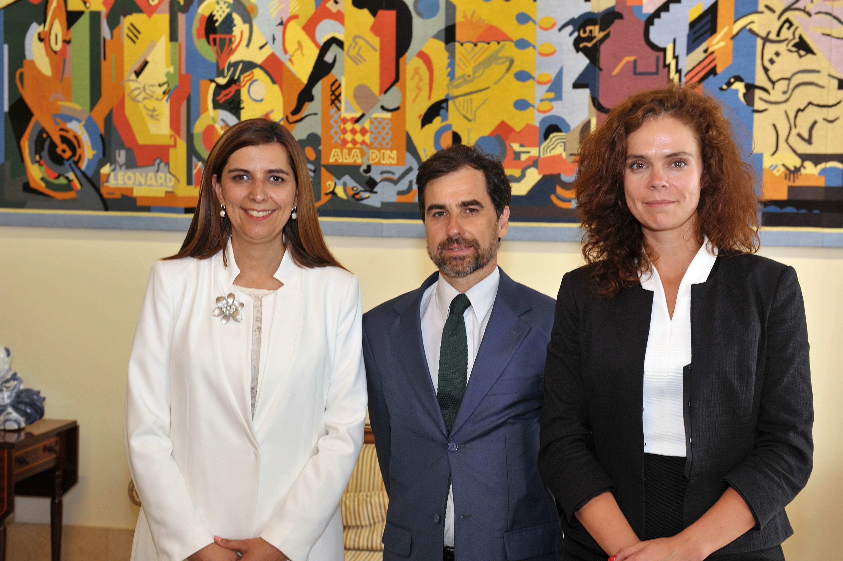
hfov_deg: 36.3
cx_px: 422
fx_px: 1287
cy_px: 280
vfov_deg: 24.6
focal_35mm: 55
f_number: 5
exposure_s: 1/60
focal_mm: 55
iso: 800
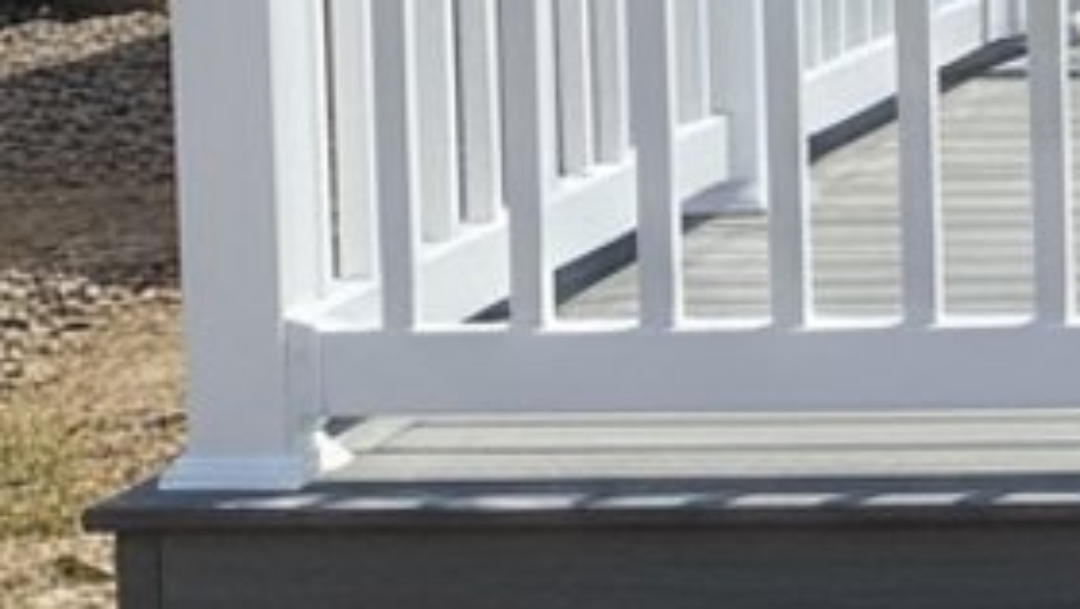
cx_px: 2094
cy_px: -27
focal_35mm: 112
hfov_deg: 15.6
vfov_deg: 10.7
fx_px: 3210
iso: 522
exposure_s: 1/1403
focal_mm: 6.8
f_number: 1.78
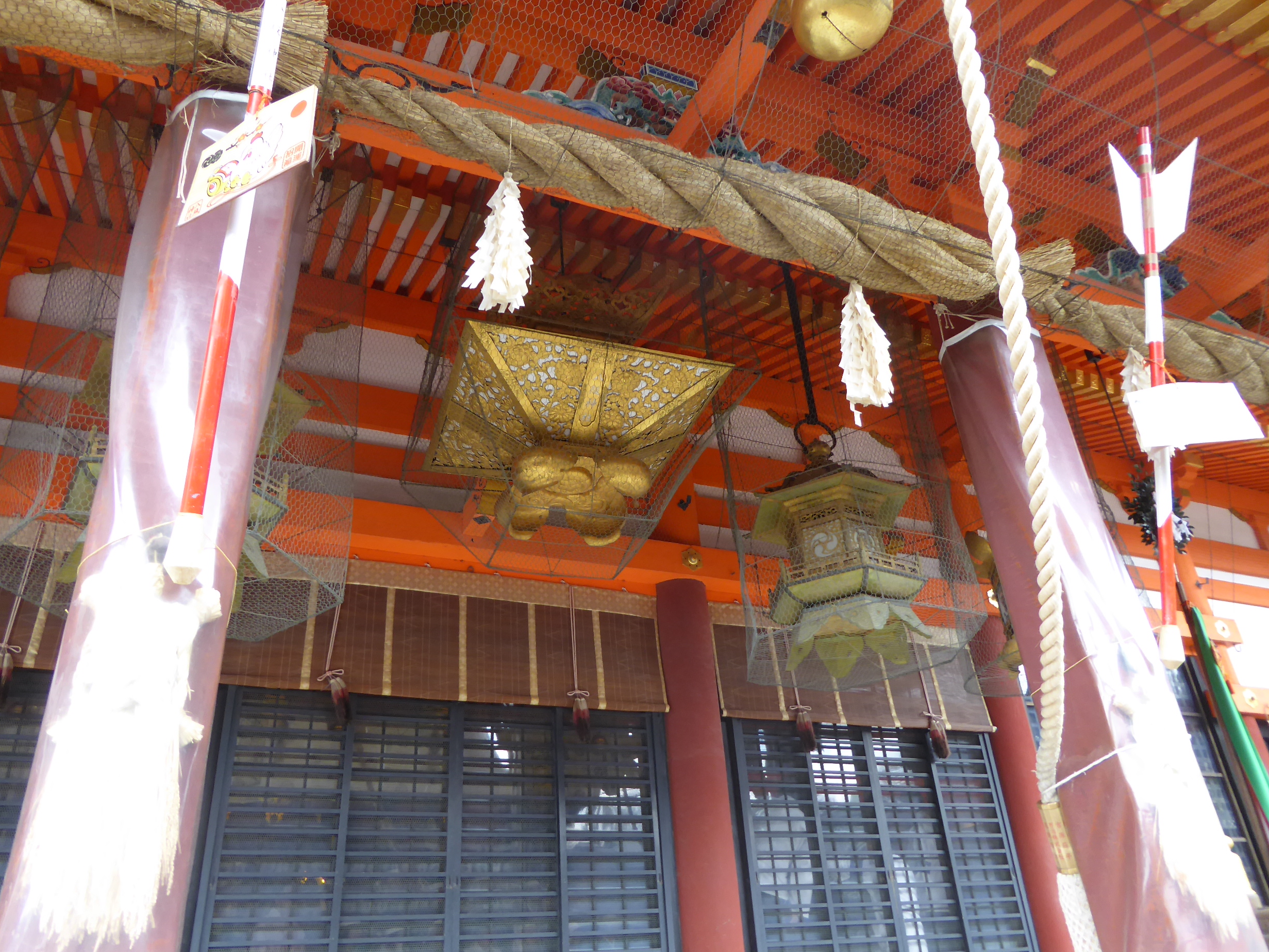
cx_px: 611
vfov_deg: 53.0
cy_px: 491
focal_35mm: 26
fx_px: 953
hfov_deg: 67.3
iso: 160
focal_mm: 4.3
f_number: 3.3
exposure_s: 1/60
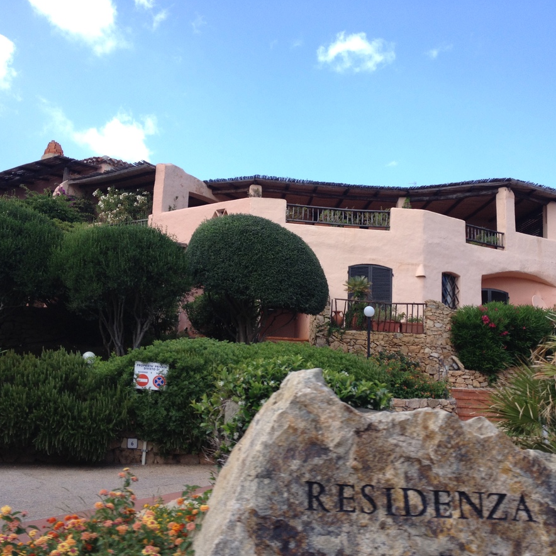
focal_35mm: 42
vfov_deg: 40.0
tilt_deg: +5.6
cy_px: 281
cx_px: 323
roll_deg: -2.1
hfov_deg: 39.9
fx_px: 763
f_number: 2.4
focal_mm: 4.28
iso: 50
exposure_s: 1/587
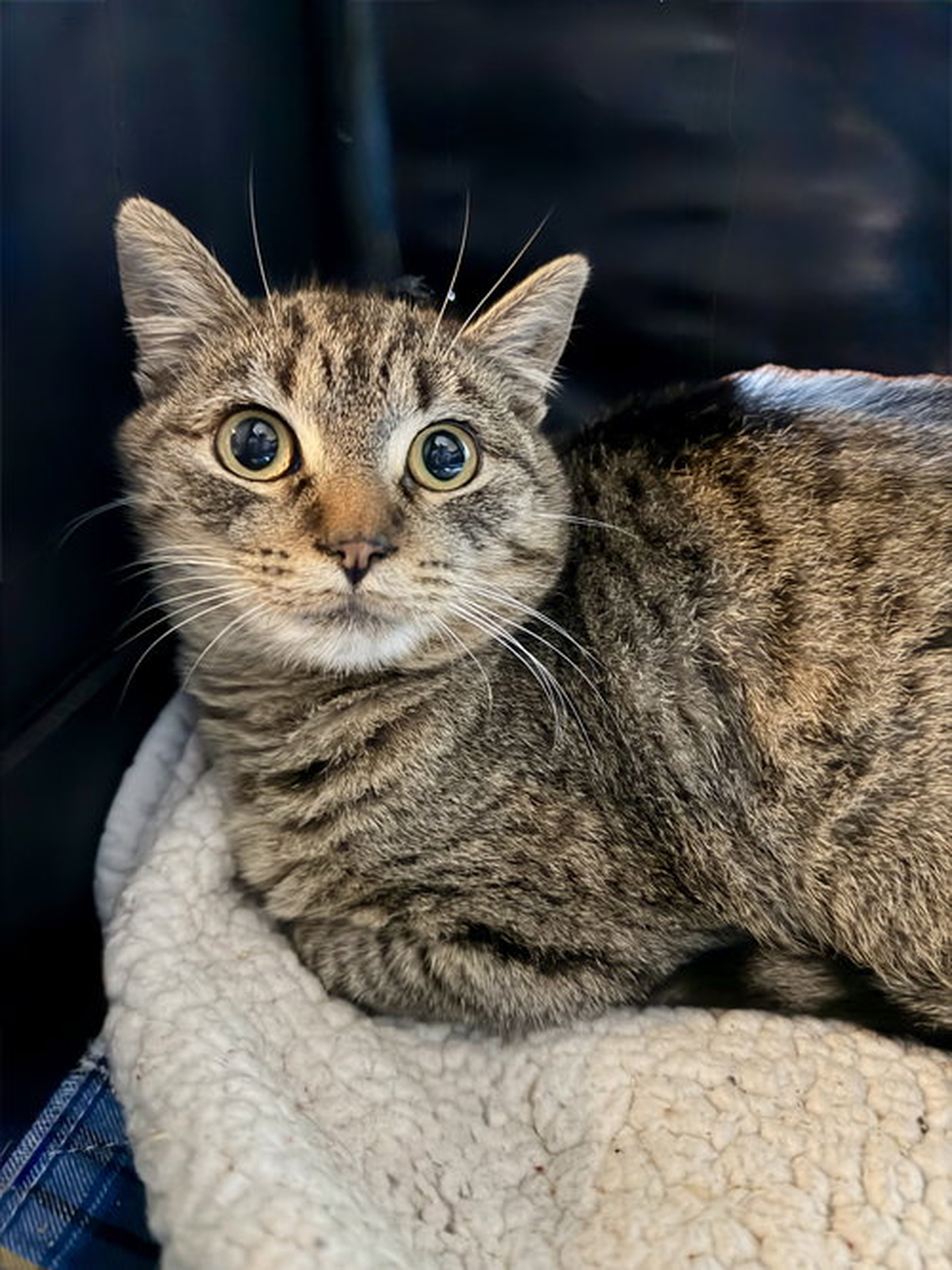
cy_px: 635
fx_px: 880
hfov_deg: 56.8
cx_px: 476
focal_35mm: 24
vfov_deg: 71.6
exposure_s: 1/17
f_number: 1.78
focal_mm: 6.76
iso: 1600
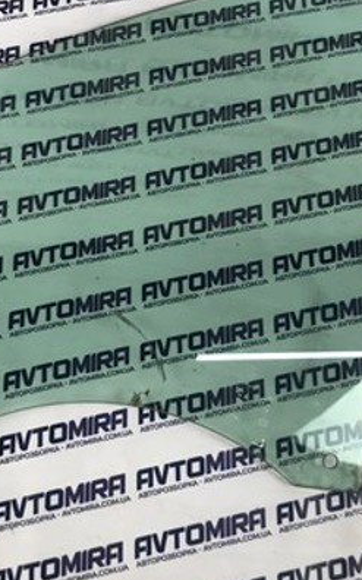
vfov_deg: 41.8
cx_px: 75
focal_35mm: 48
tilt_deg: -74.6
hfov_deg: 26.4
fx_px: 759
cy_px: 262
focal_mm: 3.99
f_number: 1.8
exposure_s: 1/100
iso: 40
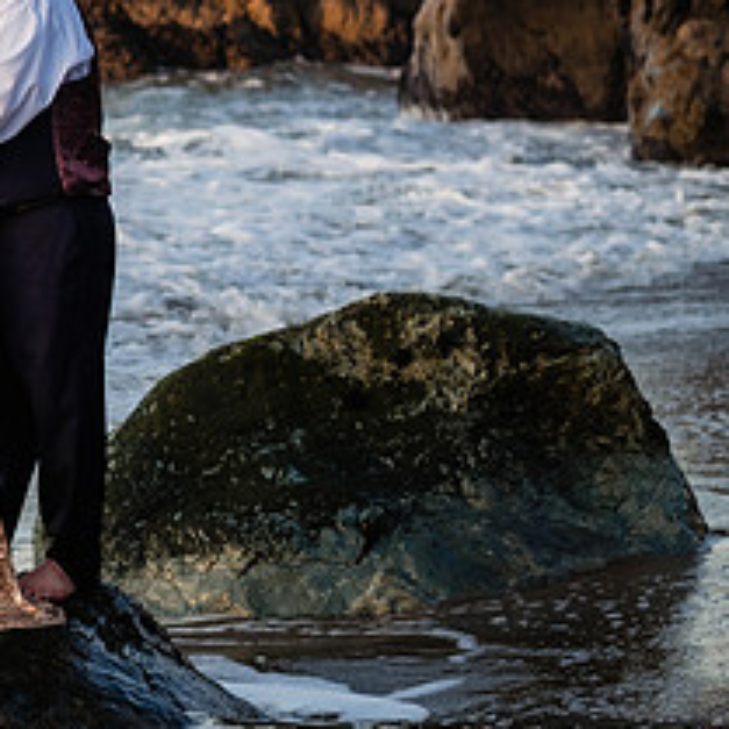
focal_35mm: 198
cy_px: 85
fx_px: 4718
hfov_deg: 8.7
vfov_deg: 8.8
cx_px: -251
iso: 160
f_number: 2.8
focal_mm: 56
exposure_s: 1/320
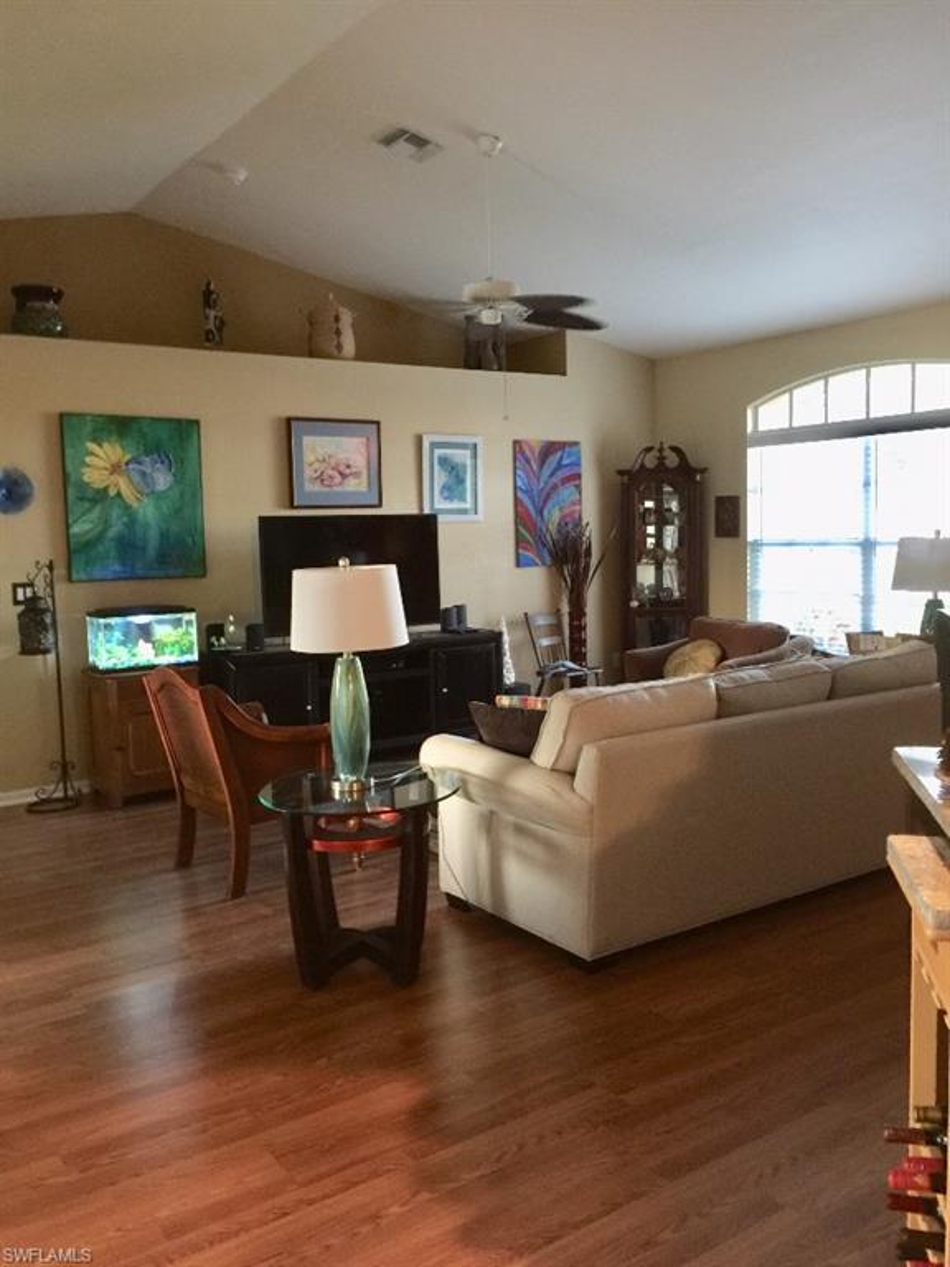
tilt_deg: -4.7
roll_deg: +4.1
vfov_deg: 61.7
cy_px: 634
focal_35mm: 29
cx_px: 475
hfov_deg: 48.2
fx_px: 1061
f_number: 2.2
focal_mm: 4.15
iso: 100
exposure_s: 1/4
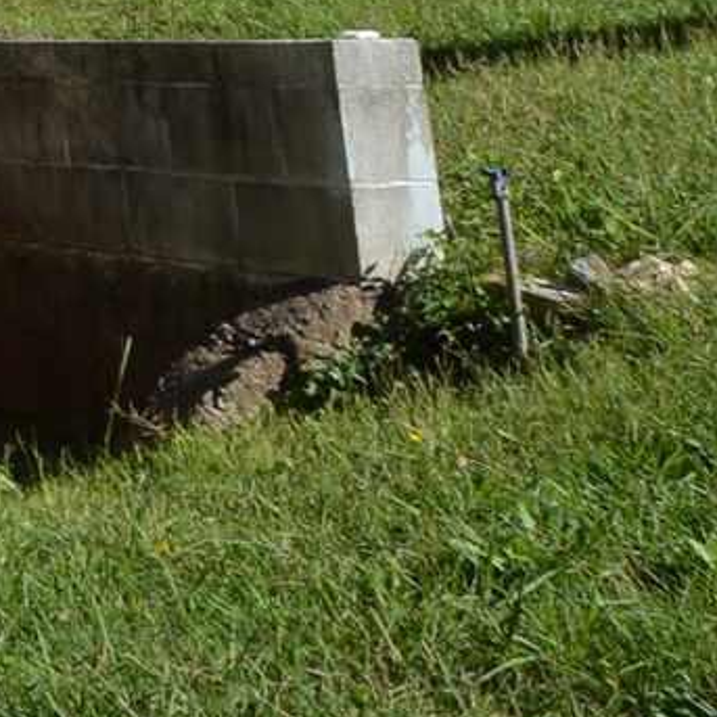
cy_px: -502
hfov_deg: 10.2
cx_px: -1551
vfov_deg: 13.9
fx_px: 2671
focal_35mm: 114
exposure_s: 1/250
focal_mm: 10
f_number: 8
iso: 100
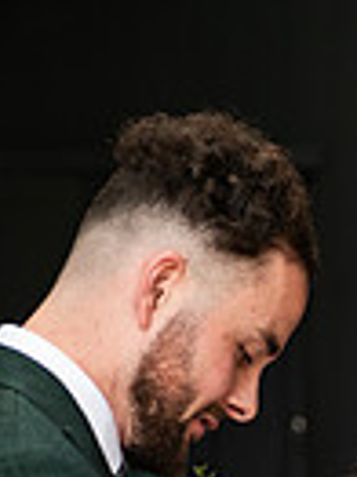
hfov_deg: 5.6
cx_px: 477
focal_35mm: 264
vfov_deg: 7.4
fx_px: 3636
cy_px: 639
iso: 400
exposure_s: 1/200
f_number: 3.5
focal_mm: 62
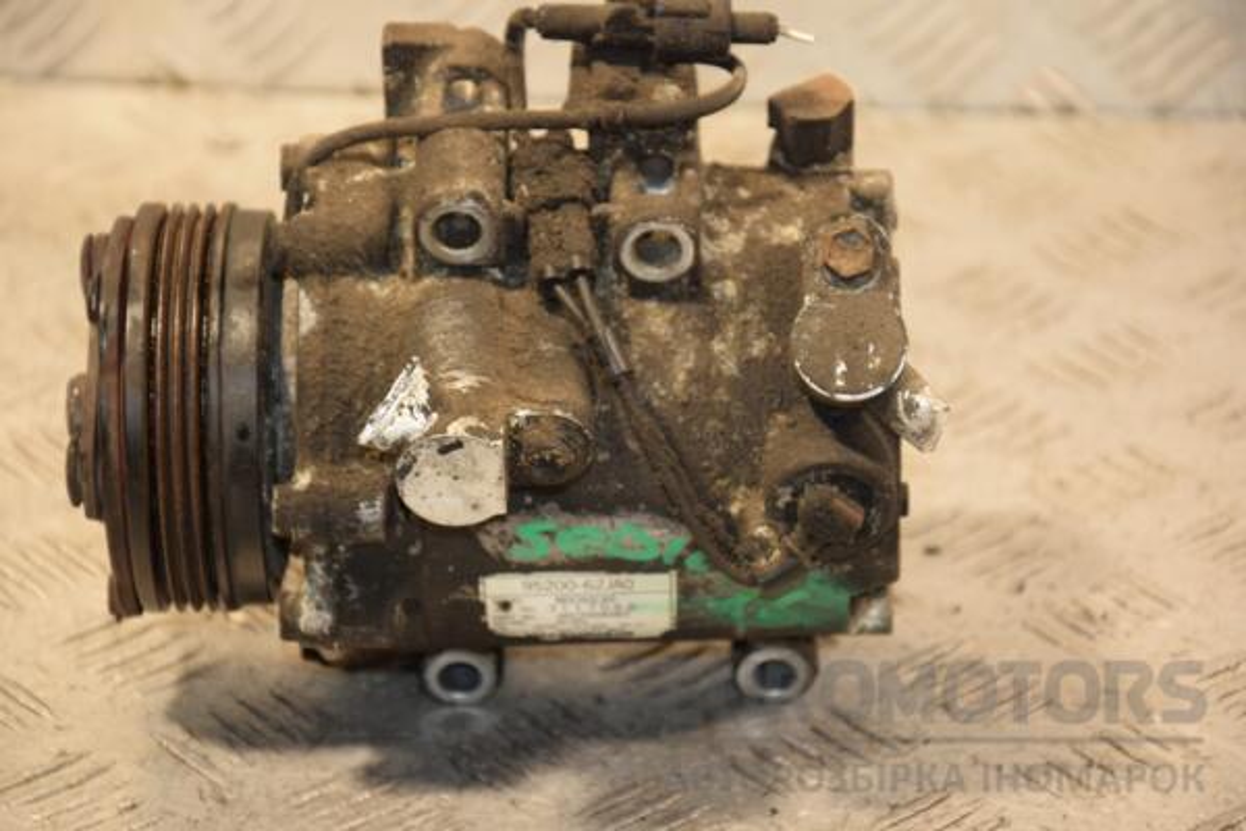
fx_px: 5451
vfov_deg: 8.7
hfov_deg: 13.0
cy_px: 416
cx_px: 623
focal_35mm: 158
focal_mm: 105
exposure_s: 1/100
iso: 800
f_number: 5.6
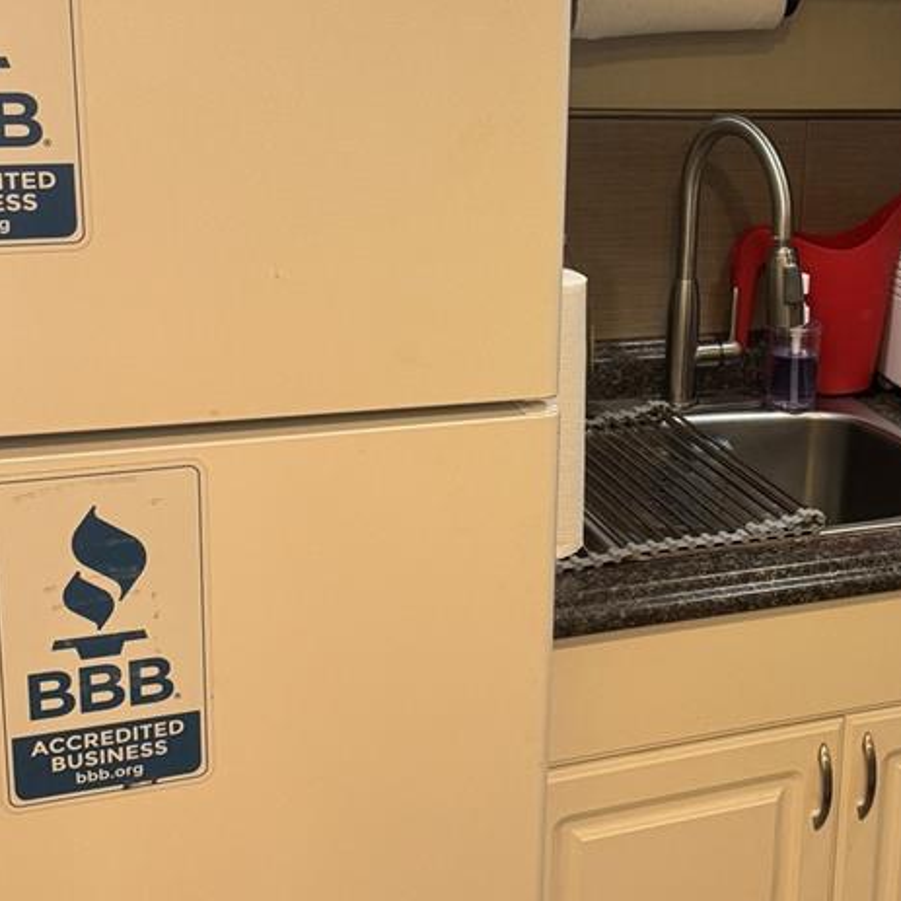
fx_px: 1620
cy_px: 325
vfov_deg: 30.9
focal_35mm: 55
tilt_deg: -14.5
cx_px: 810
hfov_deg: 29.8
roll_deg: -3.9
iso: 250
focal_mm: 6.76
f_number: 1.78
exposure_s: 1/60
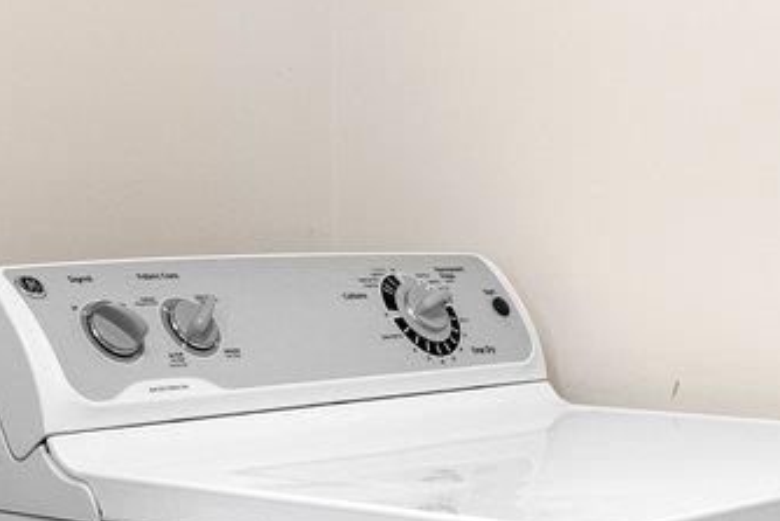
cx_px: 441
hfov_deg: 20.8
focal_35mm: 98
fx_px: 2124
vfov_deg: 14.0
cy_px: 223
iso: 250
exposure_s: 1/13
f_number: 9
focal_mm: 16
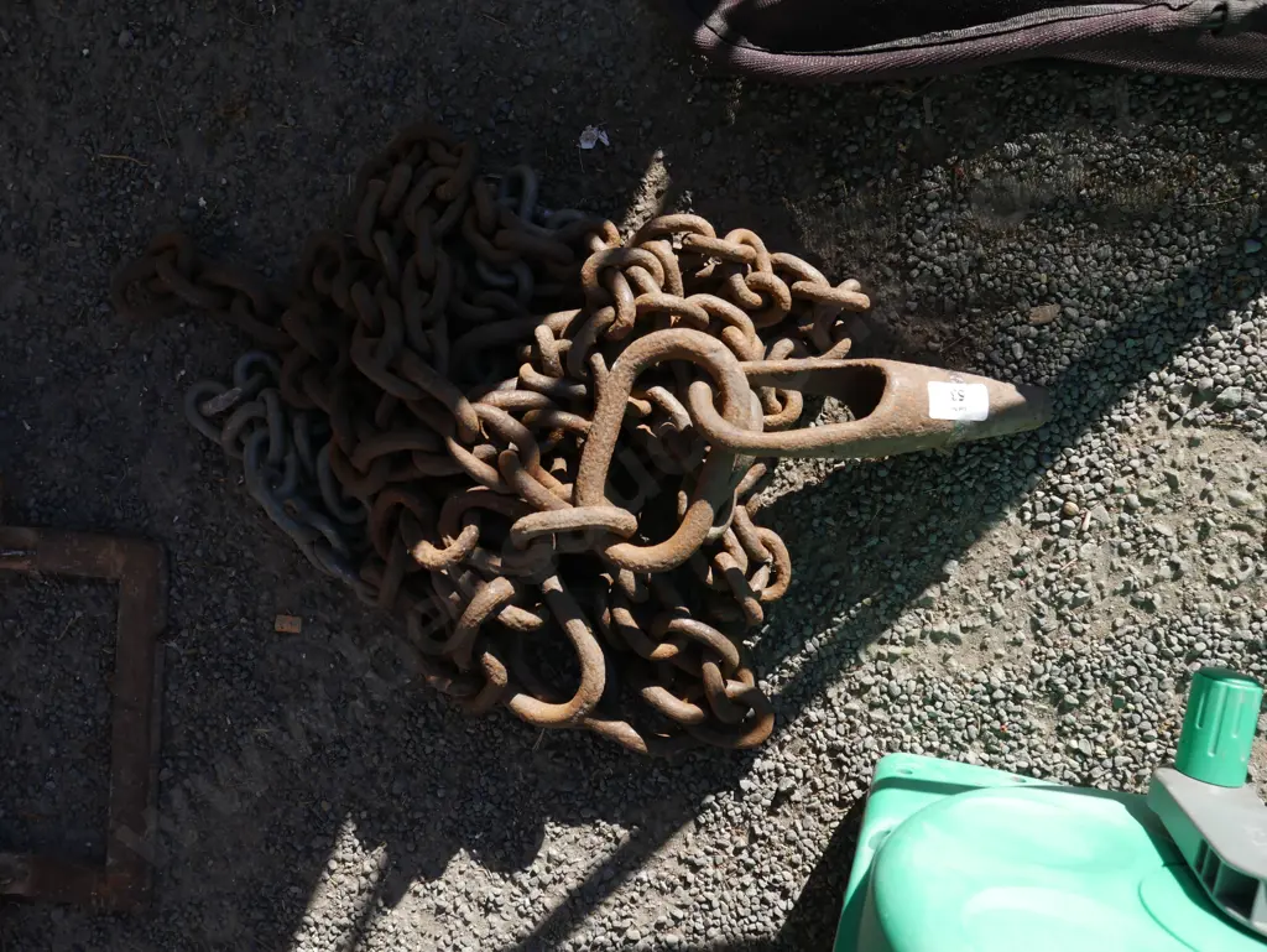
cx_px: 634
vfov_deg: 49.8
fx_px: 1025
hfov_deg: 63.4
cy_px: 476
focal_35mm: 28
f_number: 6.3
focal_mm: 14
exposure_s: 1/320
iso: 200
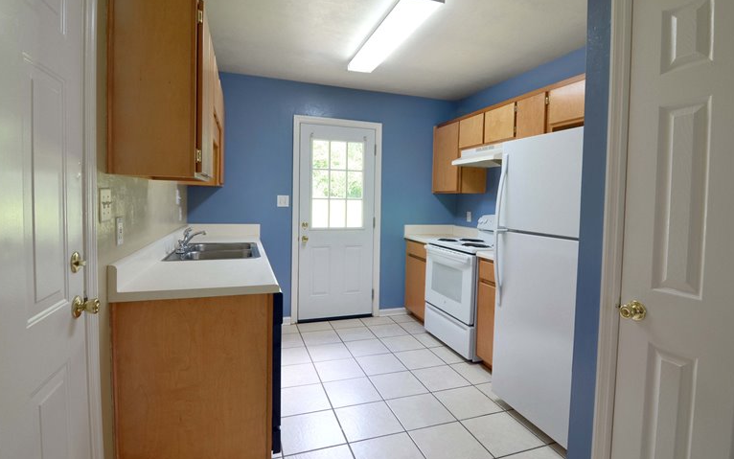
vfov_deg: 66.3
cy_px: 212
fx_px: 351
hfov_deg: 92.6
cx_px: 370
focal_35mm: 18
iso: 110
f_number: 8
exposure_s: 1/4
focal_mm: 11
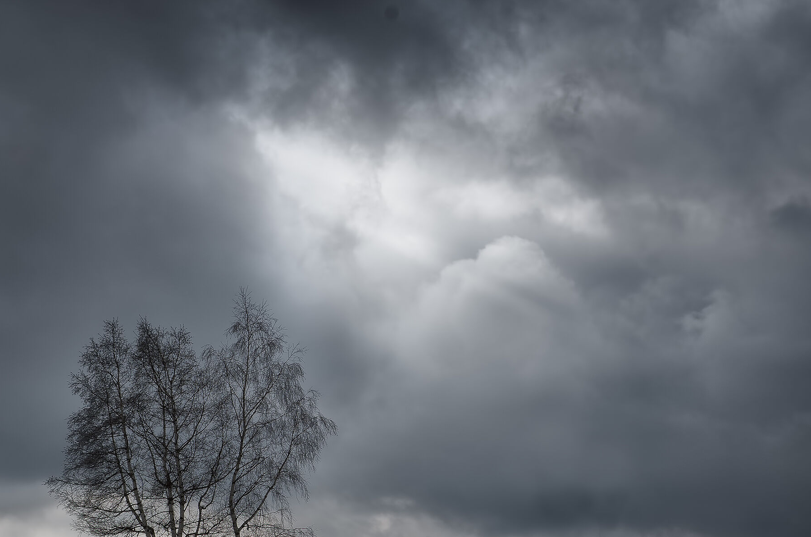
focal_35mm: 52
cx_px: 423
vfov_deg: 25.8
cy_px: 332
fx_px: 1169
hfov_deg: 38.3
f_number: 8
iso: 100
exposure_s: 1/640
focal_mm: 26
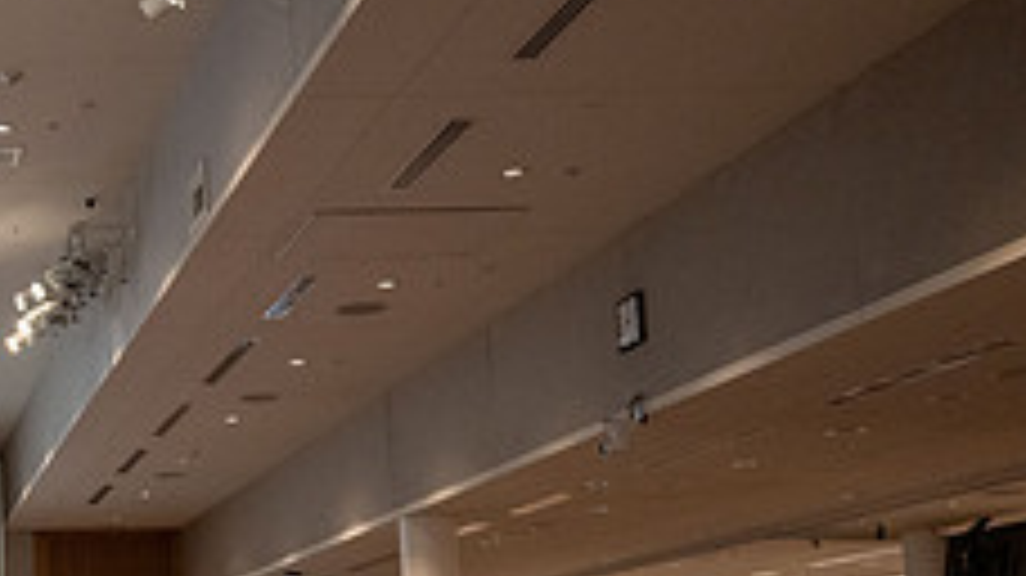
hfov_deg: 28.9
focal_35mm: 64
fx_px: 1740
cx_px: -176
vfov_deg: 18.5
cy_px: 511
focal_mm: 24
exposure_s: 1/320
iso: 1600
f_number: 2.8
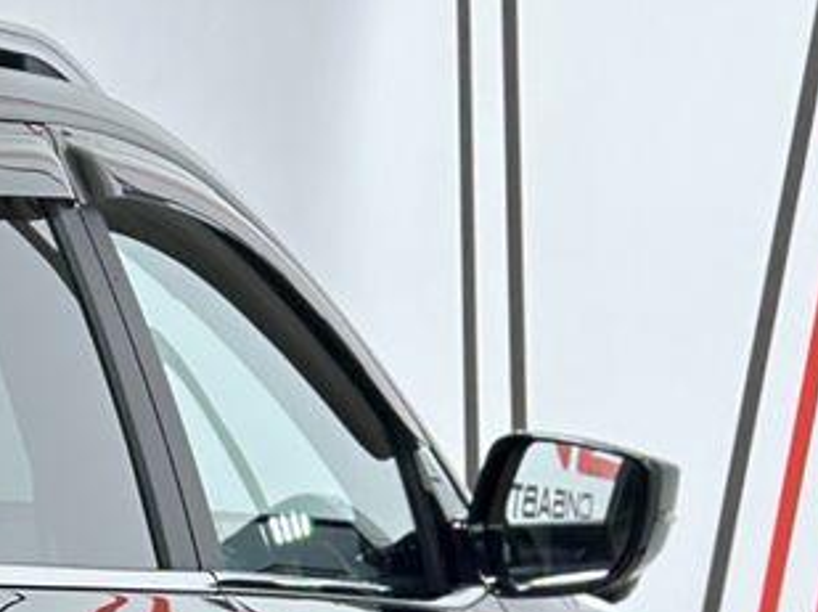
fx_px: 5287
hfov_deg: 8.3
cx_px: -961
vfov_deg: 6.4
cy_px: 1192
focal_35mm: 224
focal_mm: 6.86
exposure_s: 1/50
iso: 125
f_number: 1.78
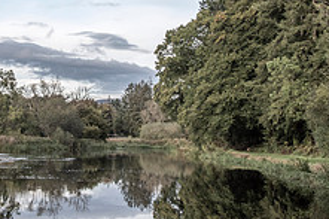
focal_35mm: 92
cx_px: 36
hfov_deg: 21.7
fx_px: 840
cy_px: 13
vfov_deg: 14.7
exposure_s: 1/400
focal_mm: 35
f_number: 8
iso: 400
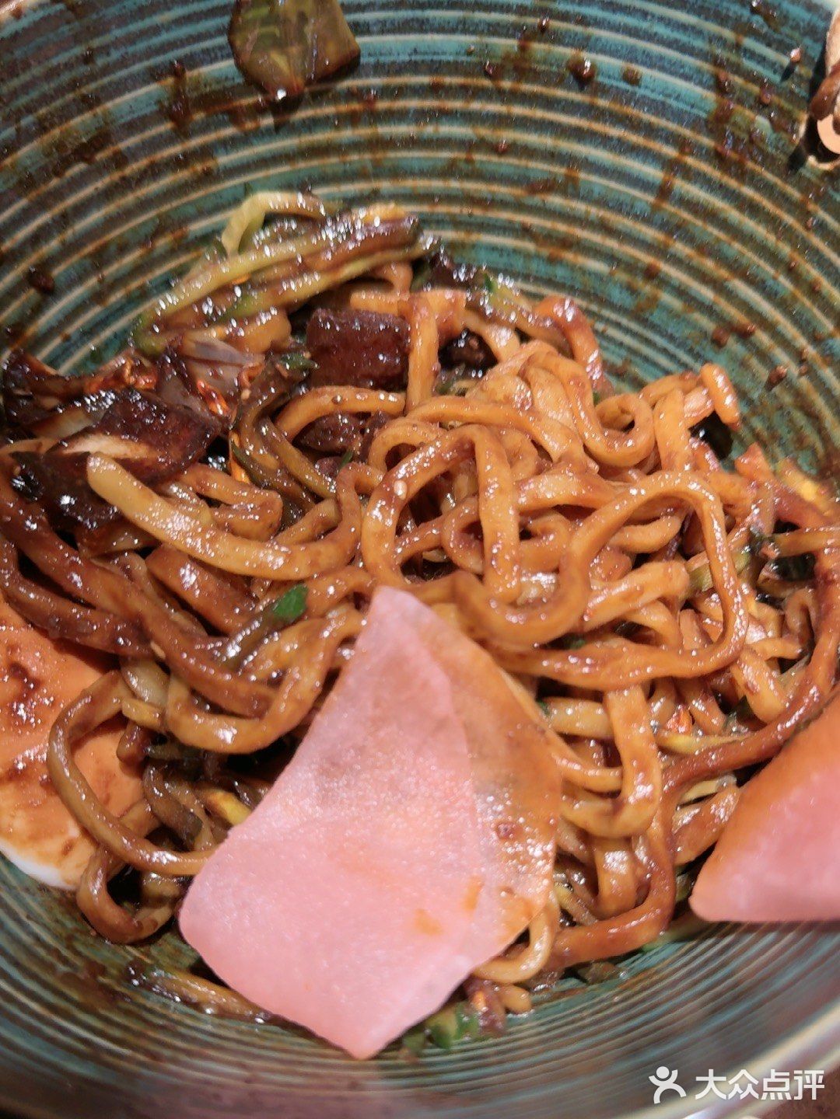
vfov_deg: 71.6
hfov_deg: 56.8
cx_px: 420
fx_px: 777
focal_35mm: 24
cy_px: 560
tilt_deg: -62.4
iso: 100
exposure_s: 1/100
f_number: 1.78
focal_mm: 6.76
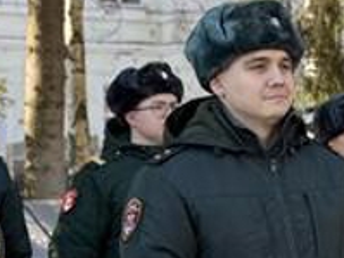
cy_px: 215
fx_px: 1599
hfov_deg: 12.1
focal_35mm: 161
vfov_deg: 9.2
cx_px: 375
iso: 80
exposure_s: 1/452
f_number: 1.78
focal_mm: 6.76
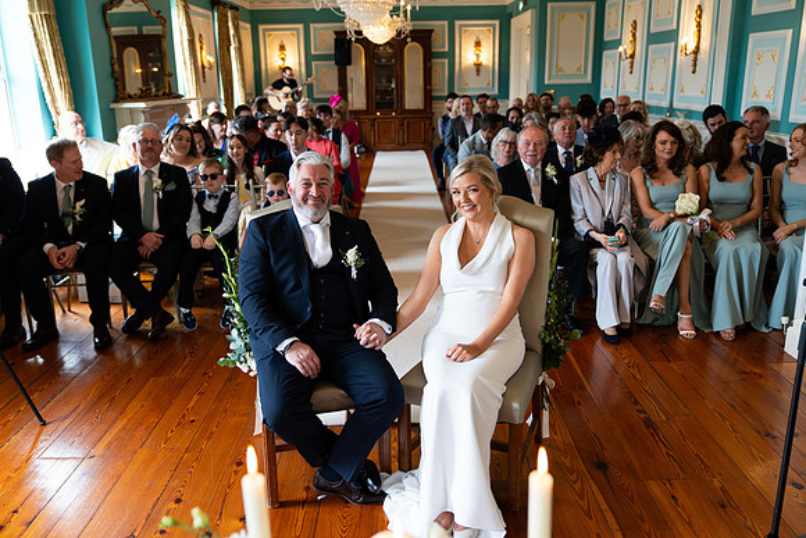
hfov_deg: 60.3
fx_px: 694
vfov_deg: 42.3
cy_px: 269
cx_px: 403
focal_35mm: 31
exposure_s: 1/160
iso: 640
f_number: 2.8
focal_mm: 31
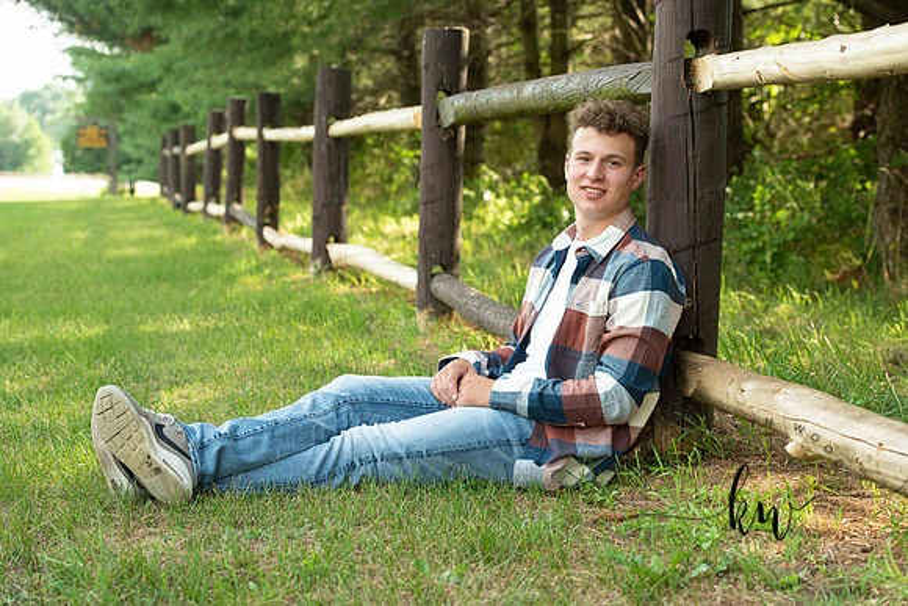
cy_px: 303
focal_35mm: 70
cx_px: 454
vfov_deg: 19.5
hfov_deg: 28.8
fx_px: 1766
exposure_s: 1/200
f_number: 5
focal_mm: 70
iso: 400
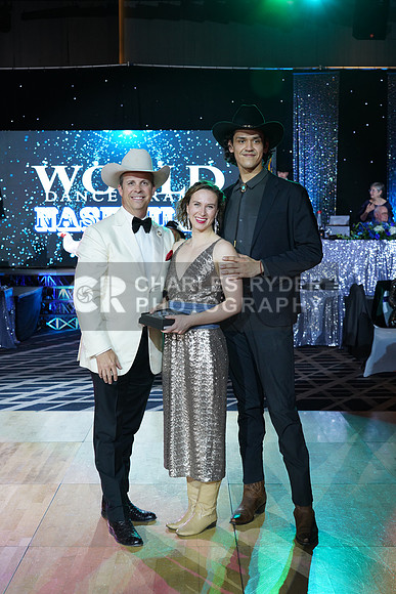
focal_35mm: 49
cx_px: 198
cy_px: 297
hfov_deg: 27.5
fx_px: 808
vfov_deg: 40.3
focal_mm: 49
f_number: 5
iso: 1600
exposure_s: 1/200
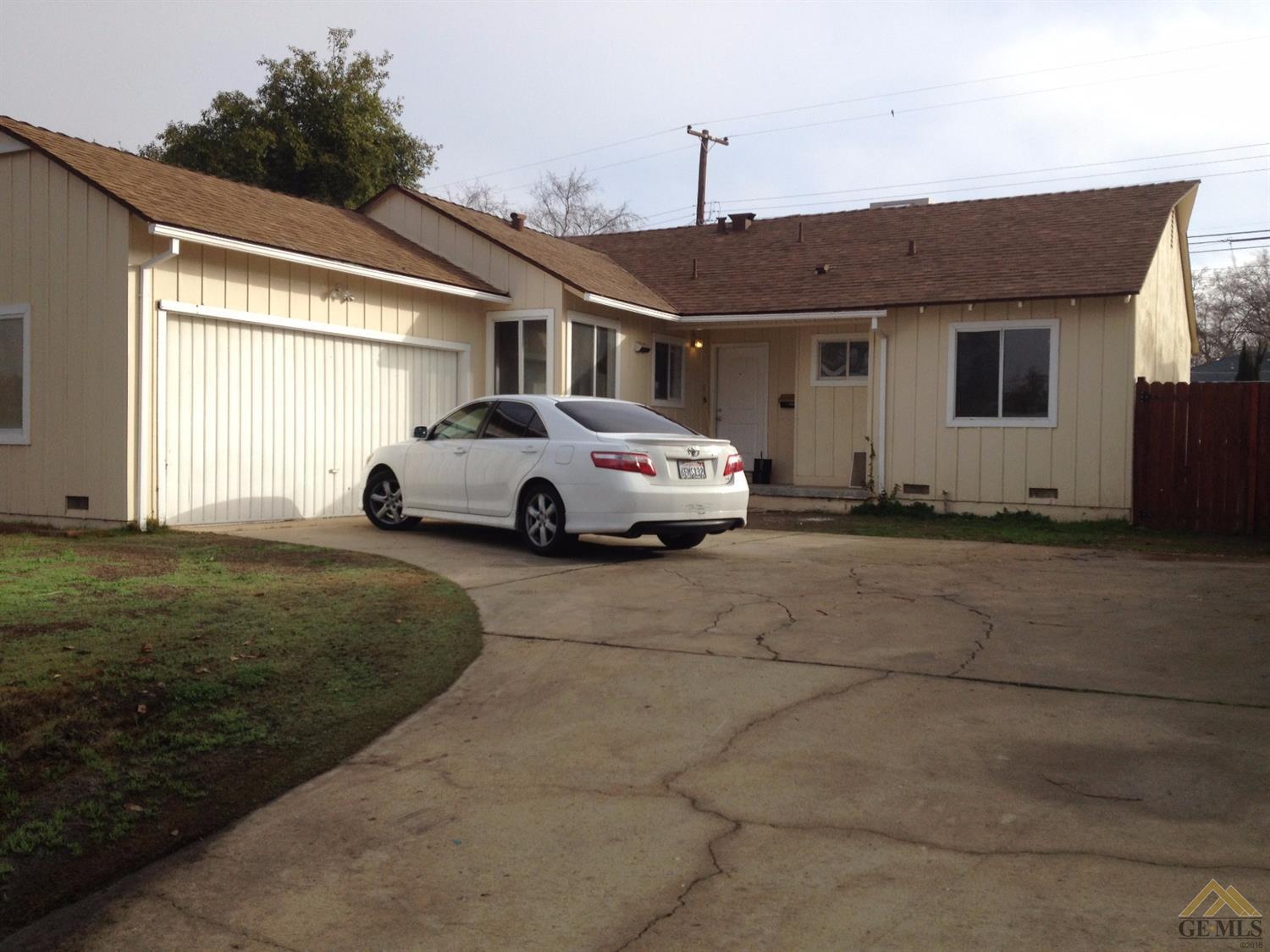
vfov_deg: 40.7
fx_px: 1284
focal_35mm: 35
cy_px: 476
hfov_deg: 52.6
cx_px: 635
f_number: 2.4
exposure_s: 1/1842
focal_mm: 4.28
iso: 50
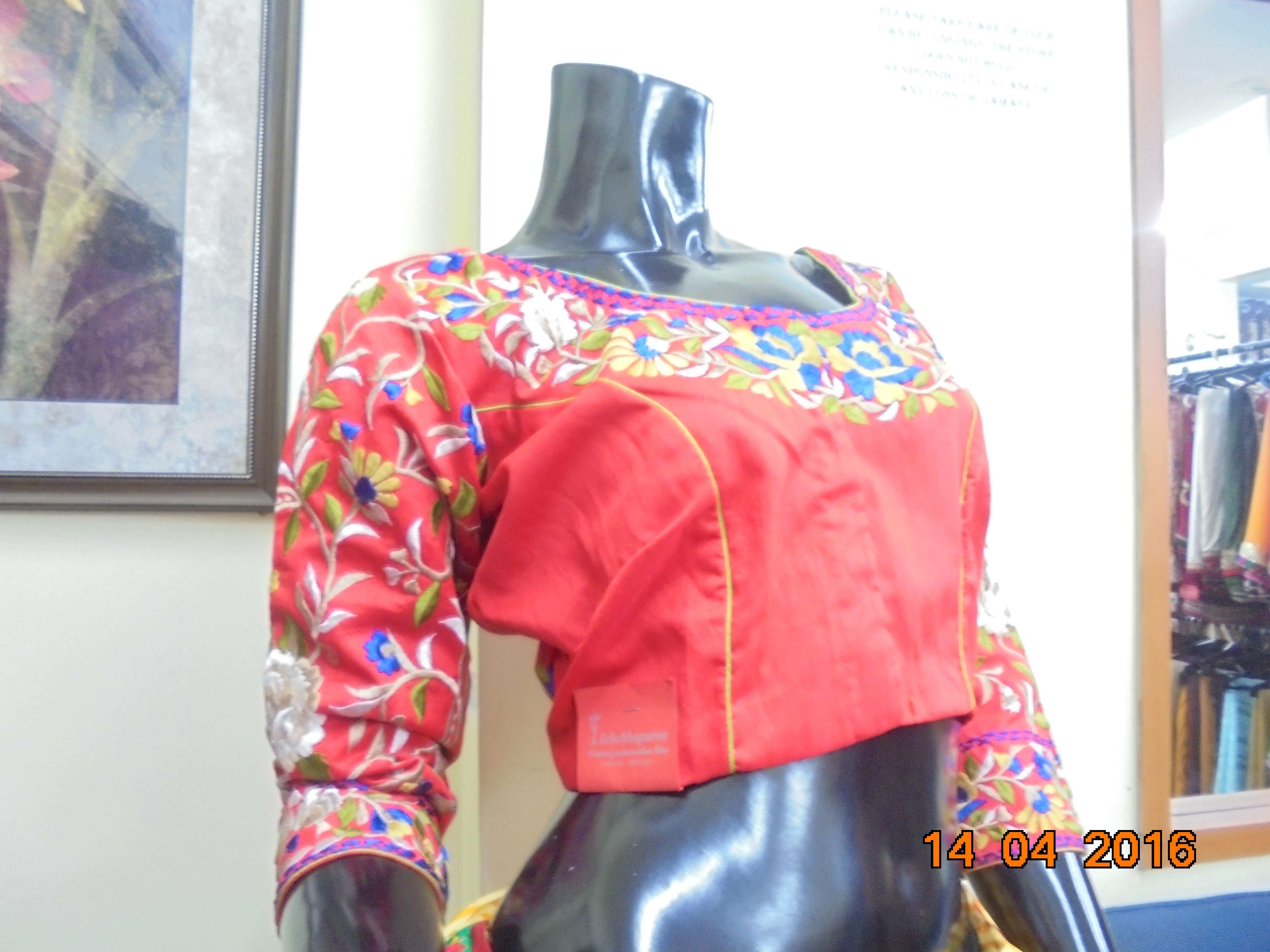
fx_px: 954
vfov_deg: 53.1
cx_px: 635
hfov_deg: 67.3
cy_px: 476
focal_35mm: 26
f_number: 3.5
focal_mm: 4.6
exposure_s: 1/5
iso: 400
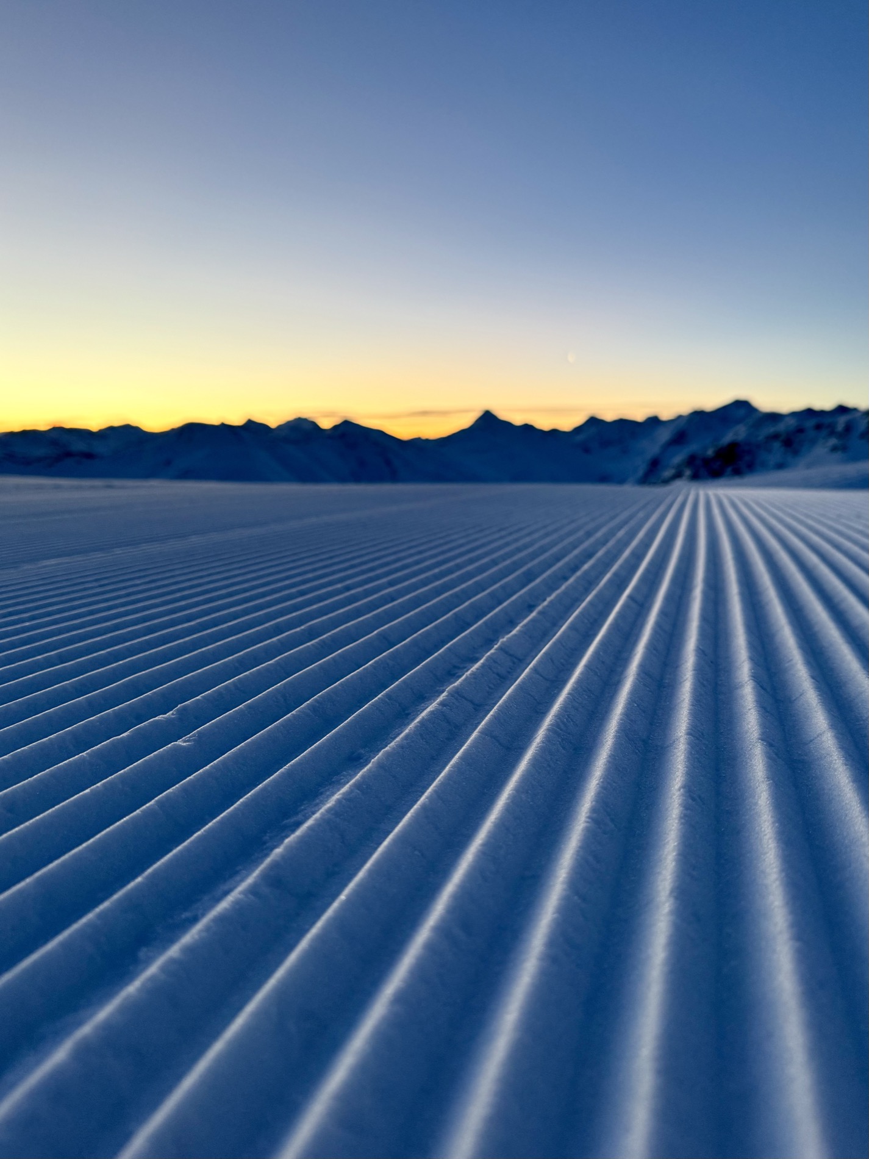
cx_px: 434
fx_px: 803
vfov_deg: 71.6
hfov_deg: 56.8
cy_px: 580
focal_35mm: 24
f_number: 1.78
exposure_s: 1/111
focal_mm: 6.86
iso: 200
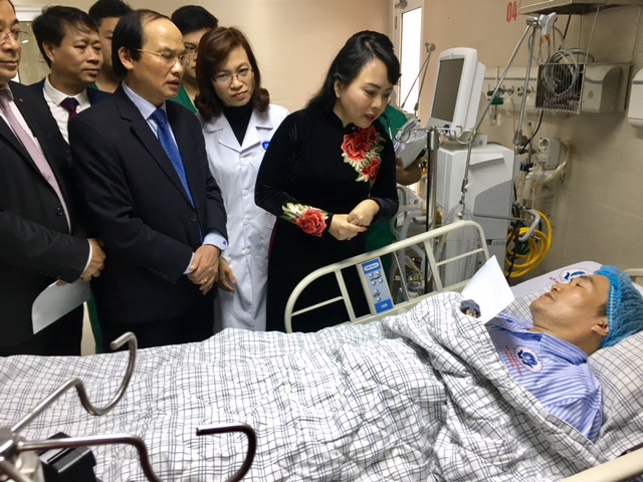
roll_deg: +0.9
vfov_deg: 48.2
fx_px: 539
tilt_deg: -15.9
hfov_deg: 61.7
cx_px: 322
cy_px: 241
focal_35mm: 29
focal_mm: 4.15
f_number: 2.2
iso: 125
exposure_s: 1/33
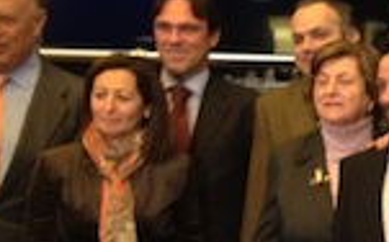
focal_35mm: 123
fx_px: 1303
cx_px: 616
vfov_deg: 10.5
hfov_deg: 15.4
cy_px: 230
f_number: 2.4
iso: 400
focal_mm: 4.28
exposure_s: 1/20
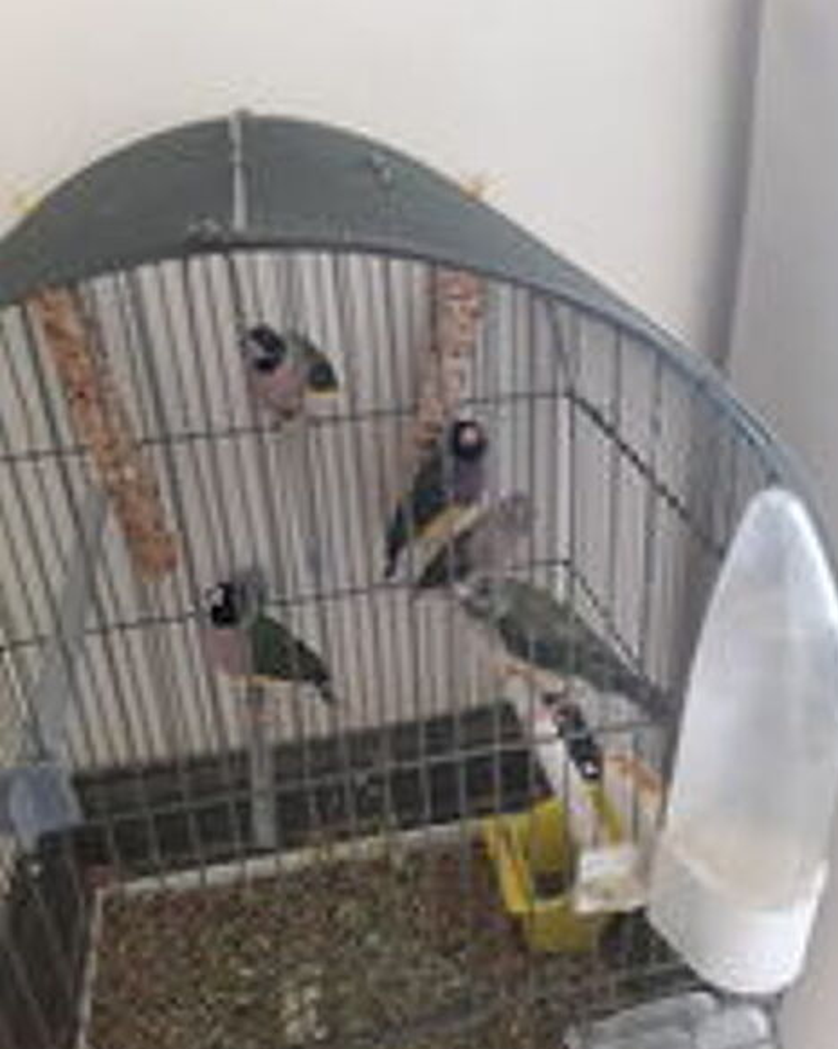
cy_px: 514
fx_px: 900
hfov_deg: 49.9
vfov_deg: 60.5
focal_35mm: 29
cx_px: 431
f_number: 1.9
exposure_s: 1/17
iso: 200
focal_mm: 2.91
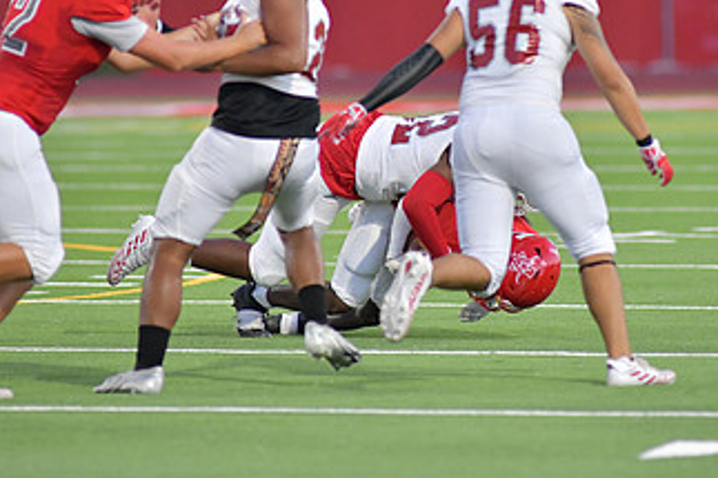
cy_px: 168
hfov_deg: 3.8
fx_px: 10744
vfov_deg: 2.5
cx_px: 427
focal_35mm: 539
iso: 3600
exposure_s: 1/1250
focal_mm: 300
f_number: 3.5
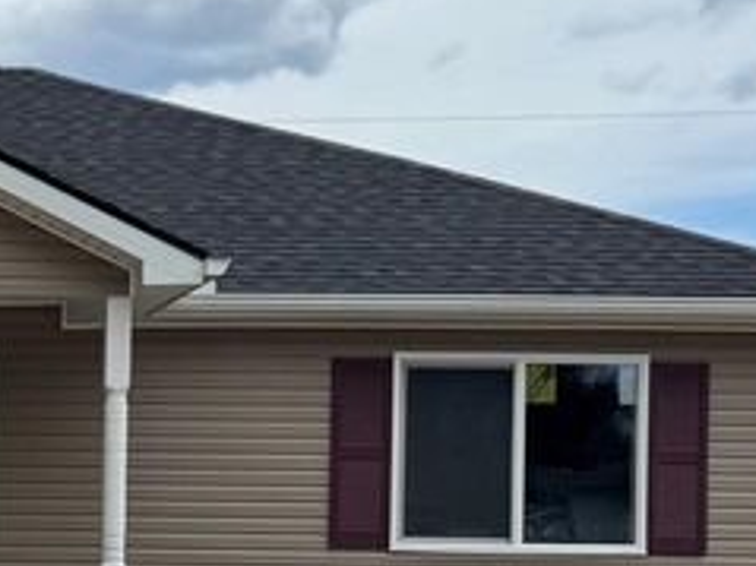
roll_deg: -0.5
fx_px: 2248
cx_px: -364
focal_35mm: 103
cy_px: 541
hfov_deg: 17.3
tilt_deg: -0.1
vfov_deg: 14.2
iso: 80
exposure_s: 1/4049
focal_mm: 6.76
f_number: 1.78
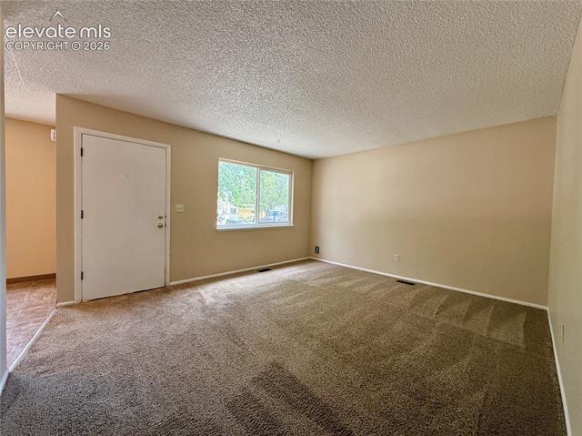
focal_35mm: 14
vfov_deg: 85.6
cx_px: 291
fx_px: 235
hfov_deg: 102.1
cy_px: 218
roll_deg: -1.3
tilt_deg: -1.5
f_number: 2.2
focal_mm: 2.22
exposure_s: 1/99
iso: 125
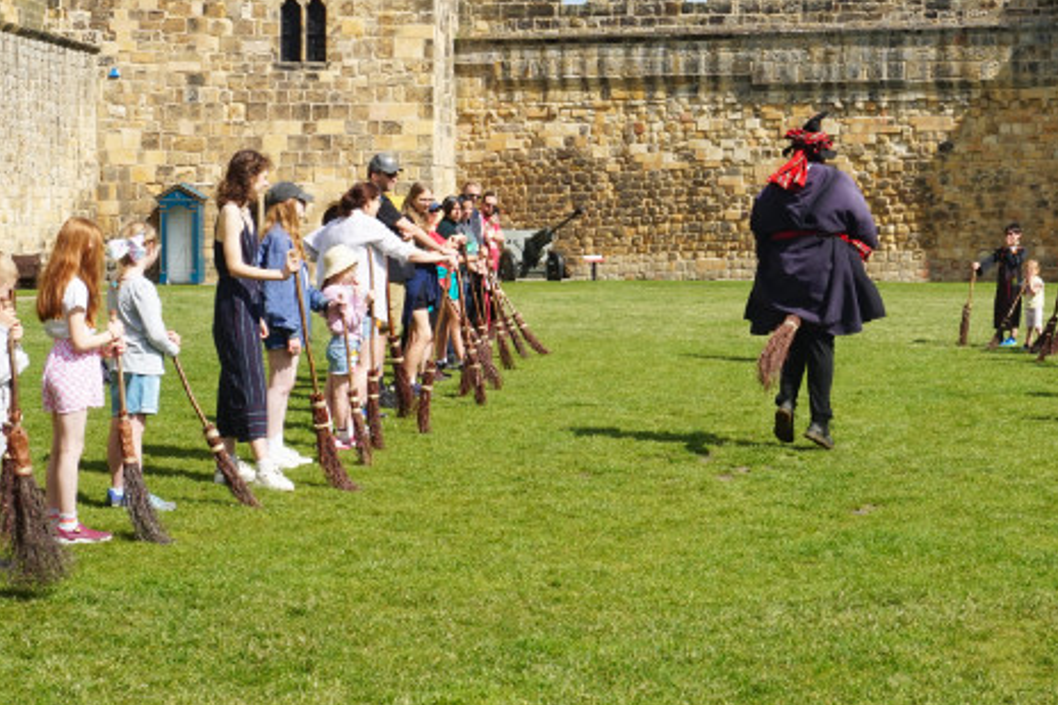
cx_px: 780
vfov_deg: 19.4
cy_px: 213
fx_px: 2052
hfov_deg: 28.5
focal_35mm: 70
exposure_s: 1/80
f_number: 14
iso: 100
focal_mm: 27
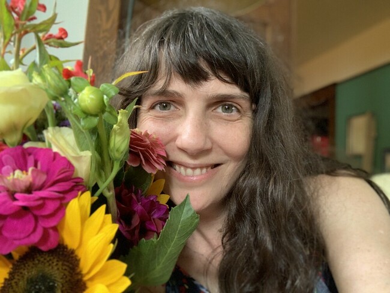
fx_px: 361
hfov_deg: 56.8
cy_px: 146
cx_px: 195
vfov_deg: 44.2
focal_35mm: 32
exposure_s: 1/40
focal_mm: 2.87
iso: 320
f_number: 2.2
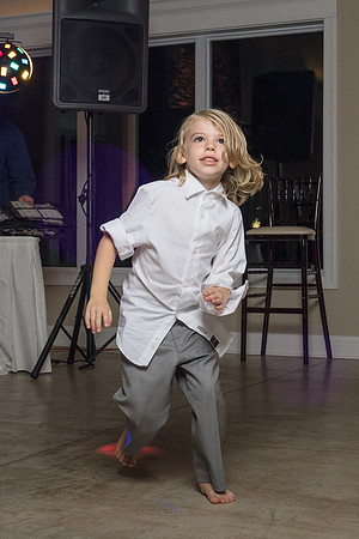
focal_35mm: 72
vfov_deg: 28.3
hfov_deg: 19.0
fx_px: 1069
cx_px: 145
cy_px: 246
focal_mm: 34
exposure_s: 1/200
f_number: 5.6
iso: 2000
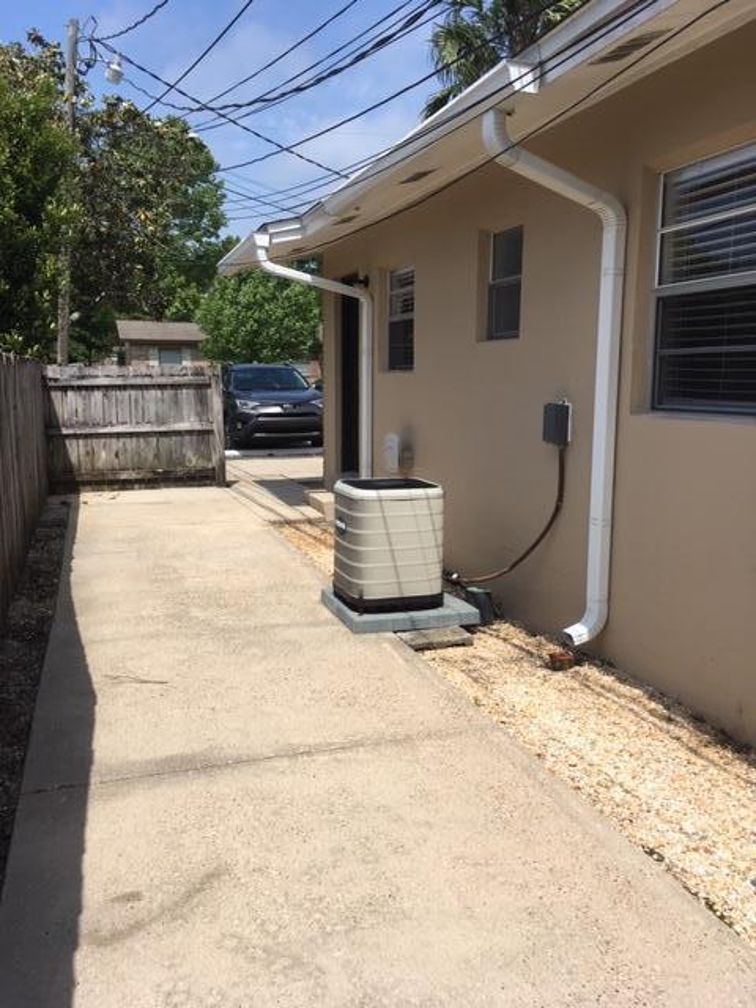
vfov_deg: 61.7
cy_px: 504
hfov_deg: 48.2
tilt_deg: -9.1
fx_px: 844
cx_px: 378
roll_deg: -0.3
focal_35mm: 29
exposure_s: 1/1972
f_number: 2.2
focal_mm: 4.15
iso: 25
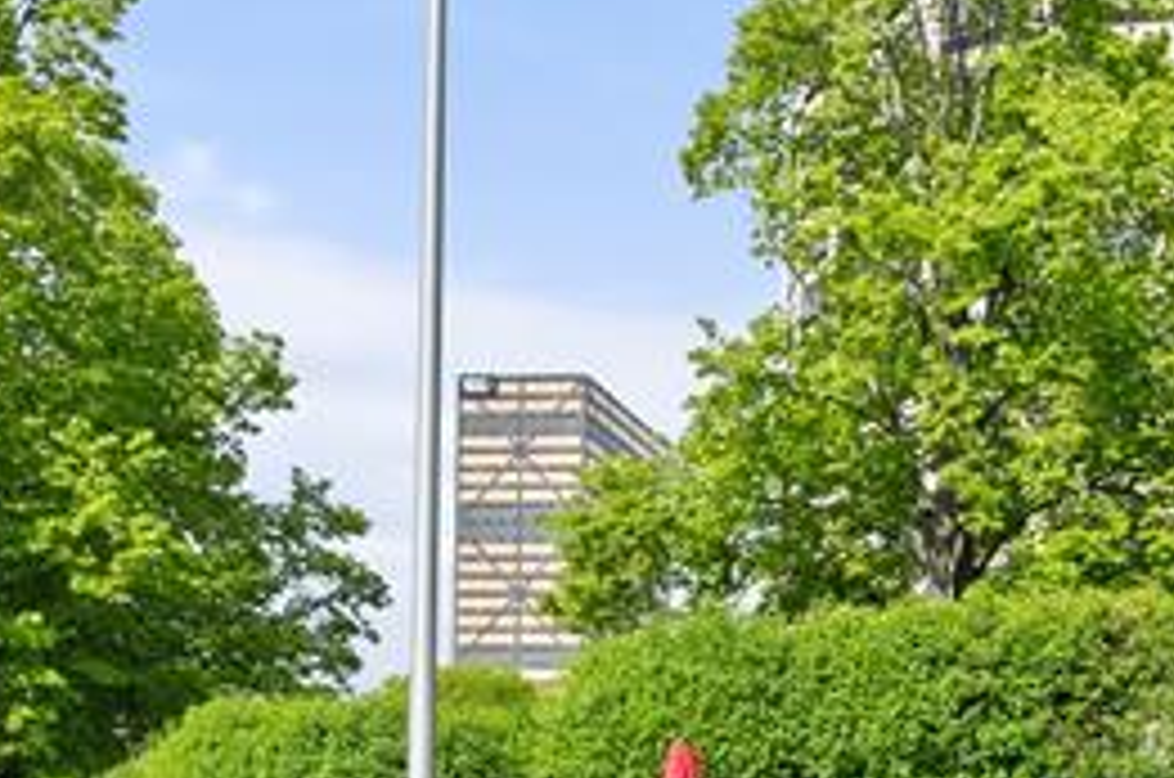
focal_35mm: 55
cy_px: 947
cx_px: 1084
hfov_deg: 34.1
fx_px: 1790
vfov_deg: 22.5
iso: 100
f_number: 11
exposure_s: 1/125
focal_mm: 14
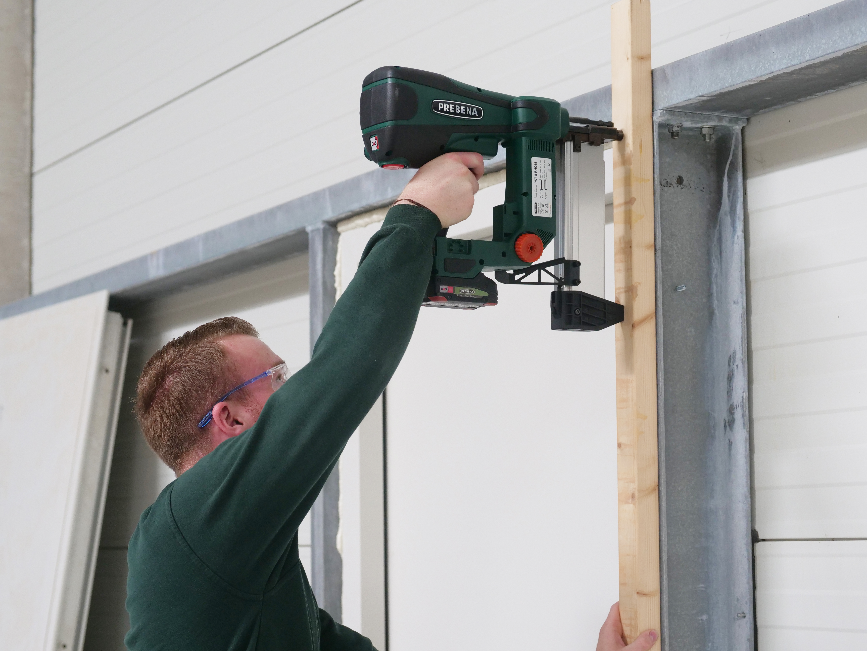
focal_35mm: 86
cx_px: 434
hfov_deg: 22.8
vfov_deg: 17.2
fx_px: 2154
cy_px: 326
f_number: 3.2
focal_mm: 43
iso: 1250
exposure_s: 1/100
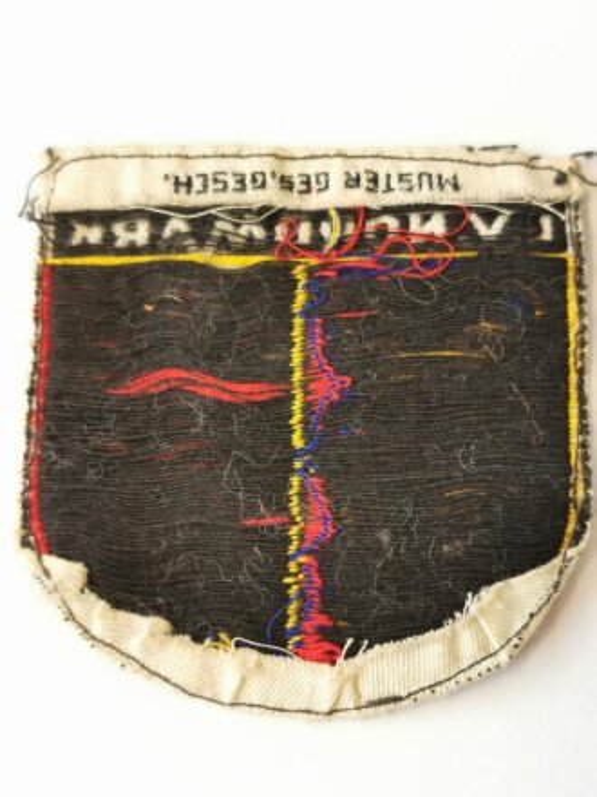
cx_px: 298
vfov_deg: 33.2
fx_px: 1334
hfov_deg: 25.2
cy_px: 398
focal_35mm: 58
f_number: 1.6
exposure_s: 1/100
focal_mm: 5.56
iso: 125
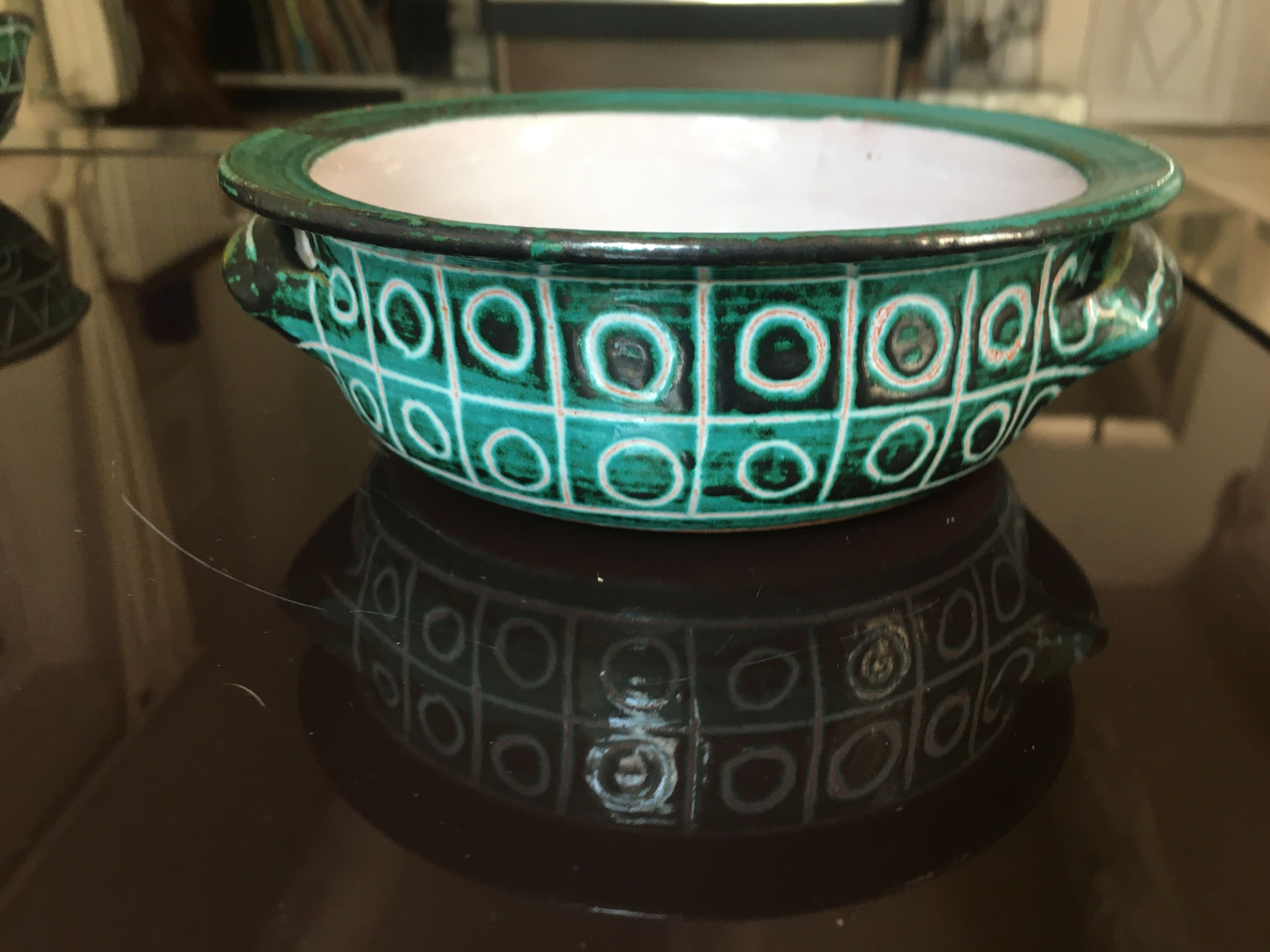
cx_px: 635
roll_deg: -0.5
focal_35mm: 29
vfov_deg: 48.2
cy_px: 476
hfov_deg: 61.7
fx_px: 1064
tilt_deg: -23.0
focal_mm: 4.15
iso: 64
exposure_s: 1/33
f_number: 2.2
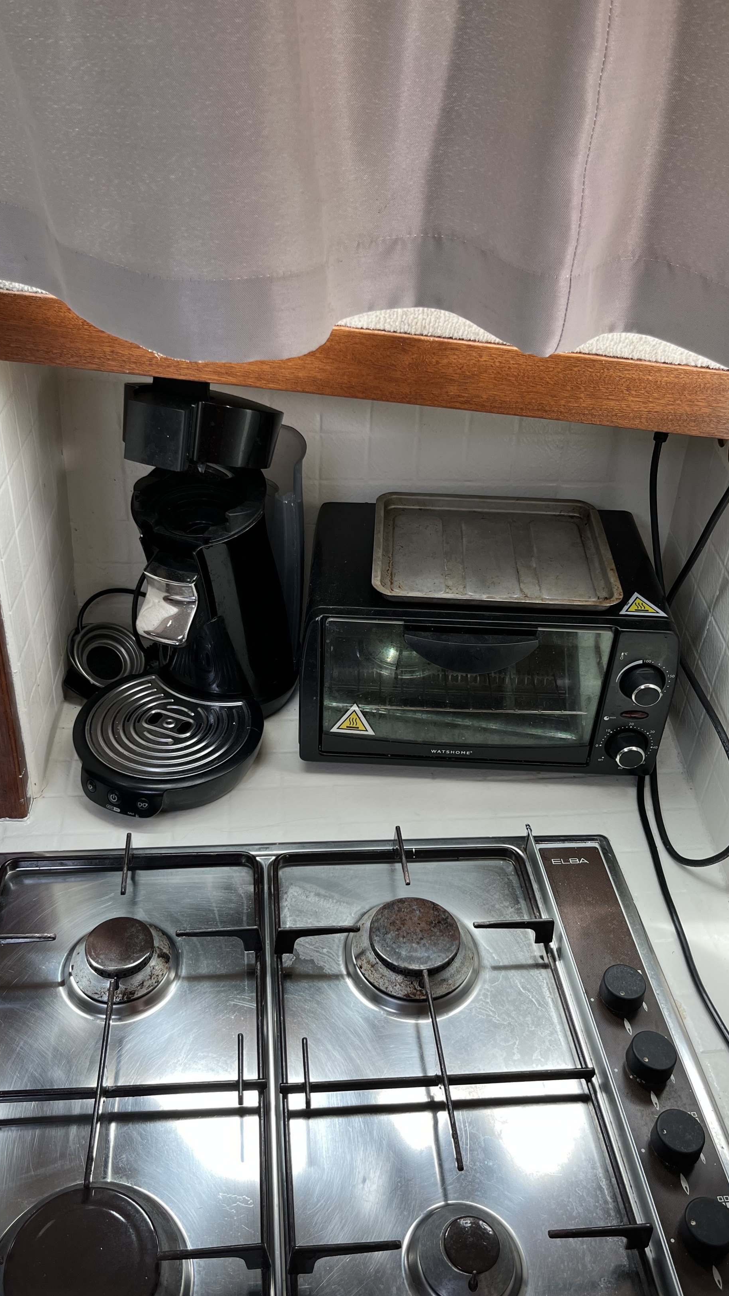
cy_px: 656
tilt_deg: -37.1
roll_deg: -1.4
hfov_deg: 40.1
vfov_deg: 66.1
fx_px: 997
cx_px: 313
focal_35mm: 29
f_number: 1.6
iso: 64
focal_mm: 5.1
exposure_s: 1/121
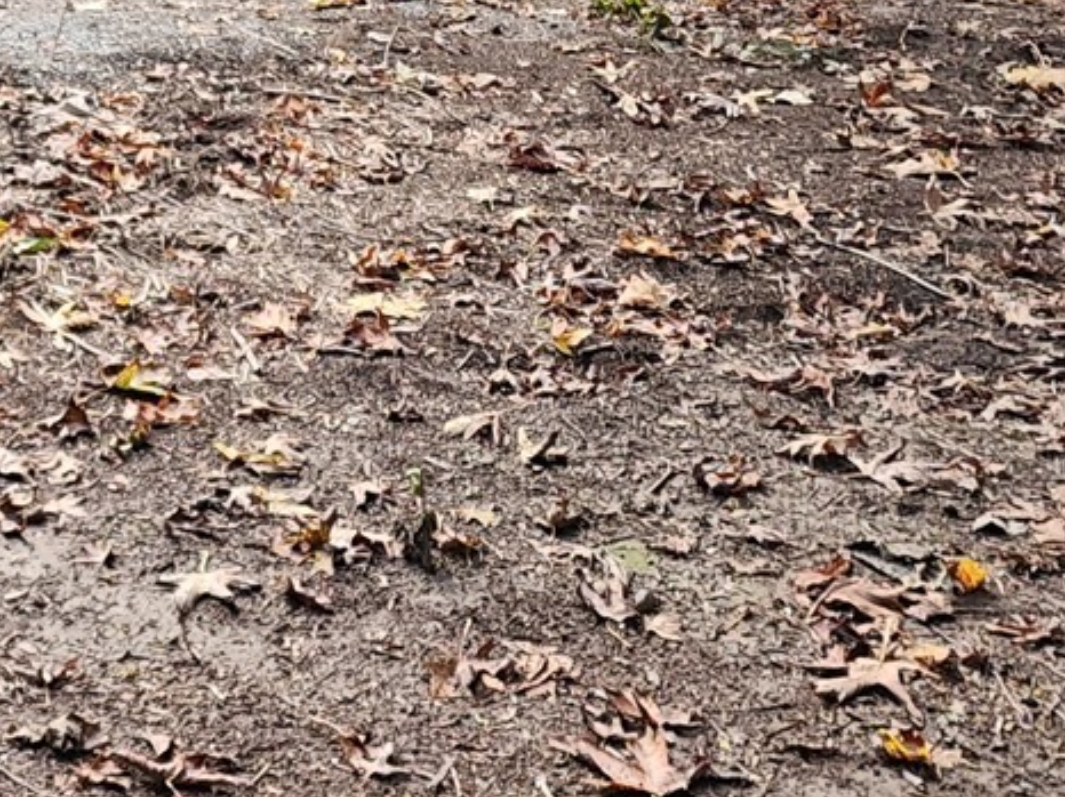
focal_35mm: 79
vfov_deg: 18.6
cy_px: 249
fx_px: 2429
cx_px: -165
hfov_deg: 23.0
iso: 64
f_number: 1.8
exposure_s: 1/60
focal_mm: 6.4
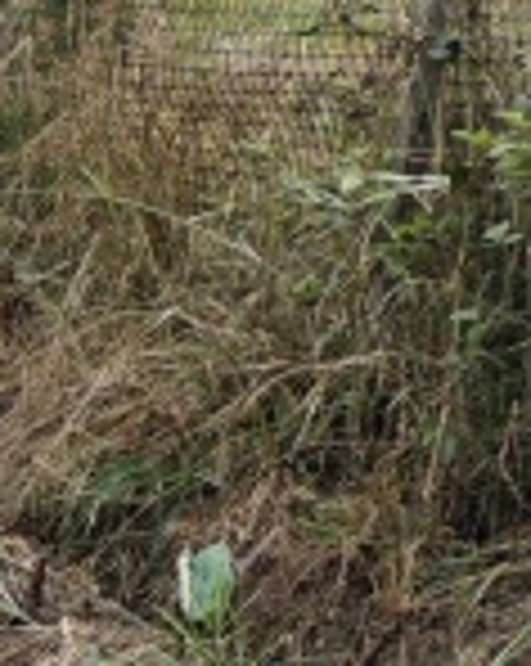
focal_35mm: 169
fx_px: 3327
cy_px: 1042
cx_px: -1264
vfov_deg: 10.9
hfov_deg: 7.5
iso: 50
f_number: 1.6
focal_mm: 5.84
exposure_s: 1/713
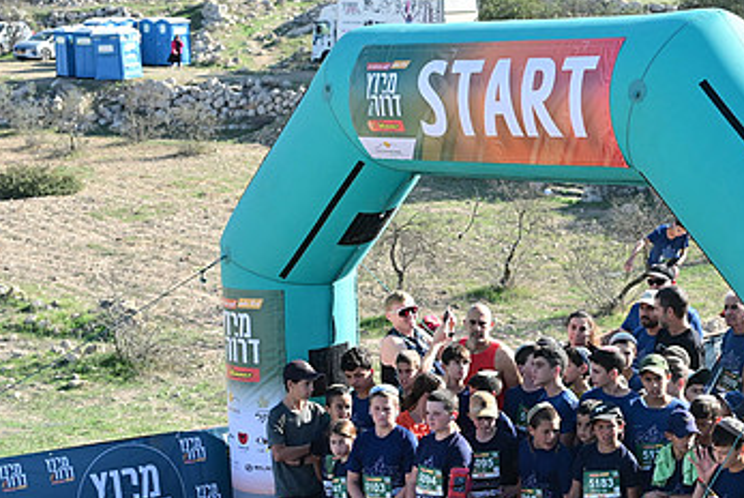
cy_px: 320
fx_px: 2006
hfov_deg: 20.9
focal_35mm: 97
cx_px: 538
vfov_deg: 14.1
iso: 320
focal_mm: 39
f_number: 3.5
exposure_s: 1/1600
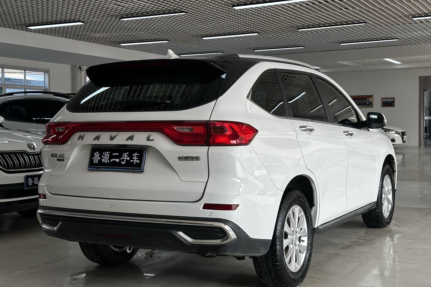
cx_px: 216
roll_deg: +0.9
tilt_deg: -1.6
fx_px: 599
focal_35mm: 50
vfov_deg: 27.0
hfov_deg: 39.6
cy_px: 134
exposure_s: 1/484
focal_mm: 6.86
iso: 64
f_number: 1.78
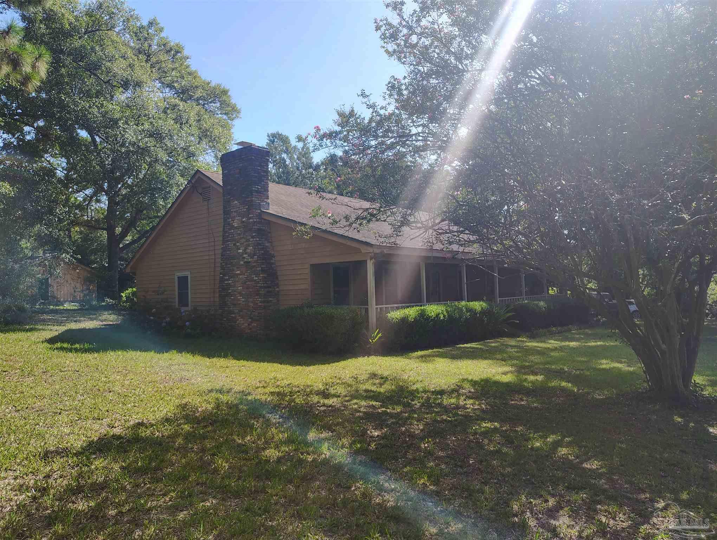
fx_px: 498
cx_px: 358
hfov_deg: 71.5
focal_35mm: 24
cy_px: 270
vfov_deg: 56.9
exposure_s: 1/527
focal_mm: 5.56
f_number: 1.8
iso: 100
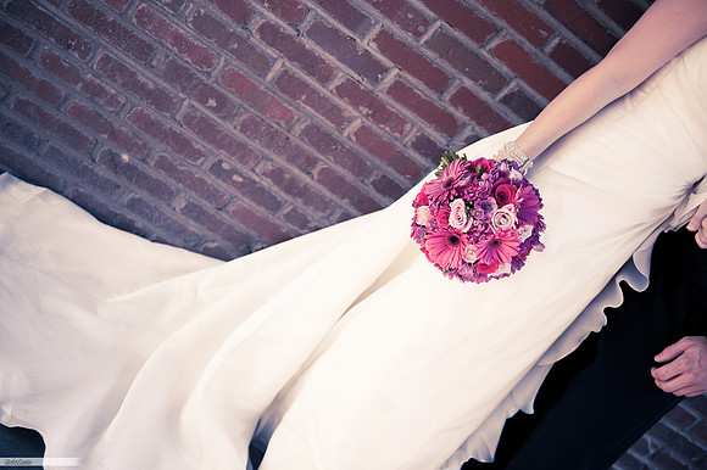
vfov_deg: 28.0
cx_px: 354
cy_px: 235
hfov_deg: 41.1
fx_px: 942
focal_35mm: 48
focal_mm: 48
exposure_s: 1/400
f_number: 2.8
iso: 800
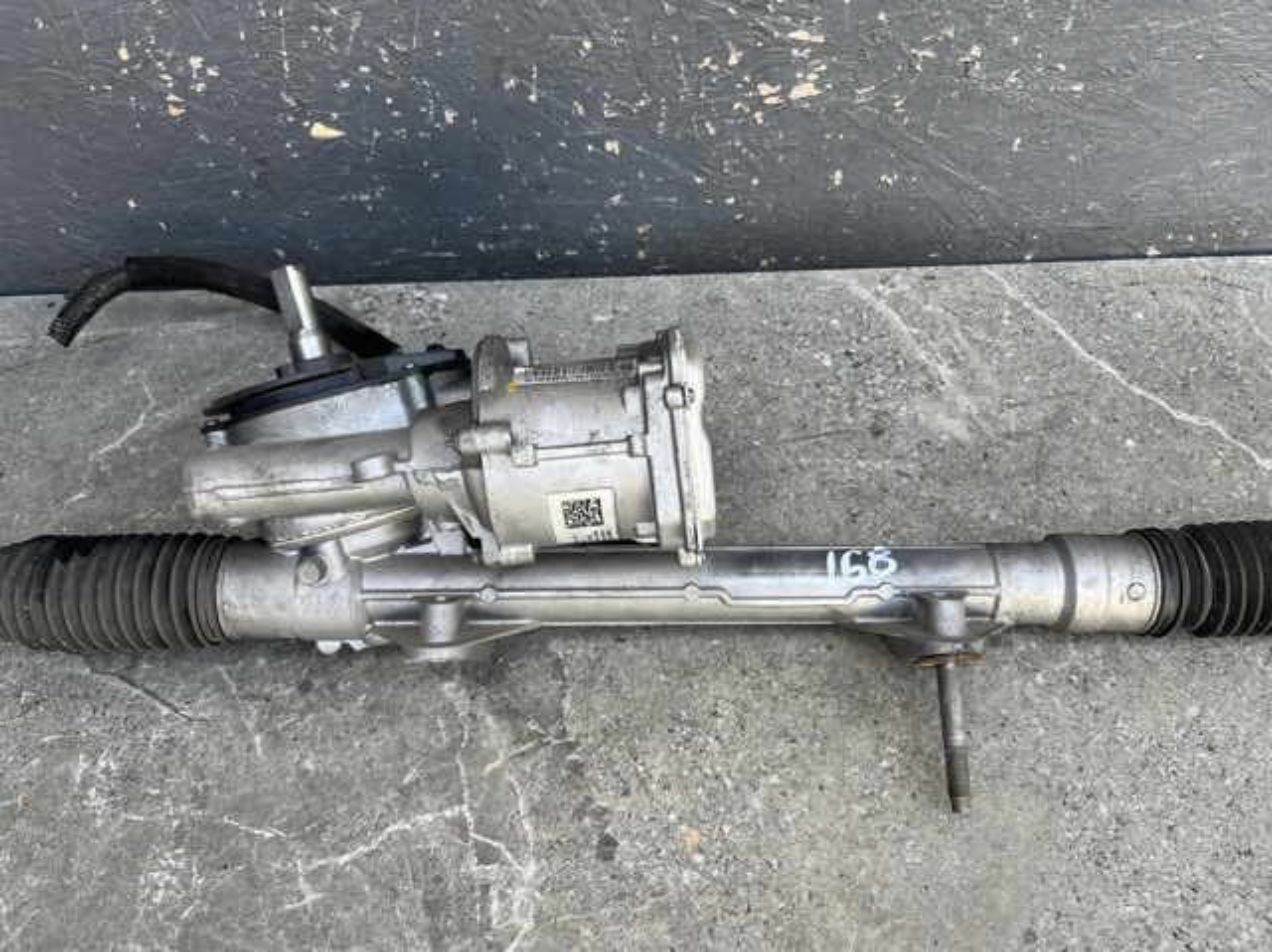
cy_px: 476
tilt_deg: -49.0
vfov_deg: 53.0
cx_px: 636
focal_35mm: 26
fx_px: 955
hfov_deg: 67.3
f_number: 1.6
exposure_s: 1/175
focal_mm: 5.1
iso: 40
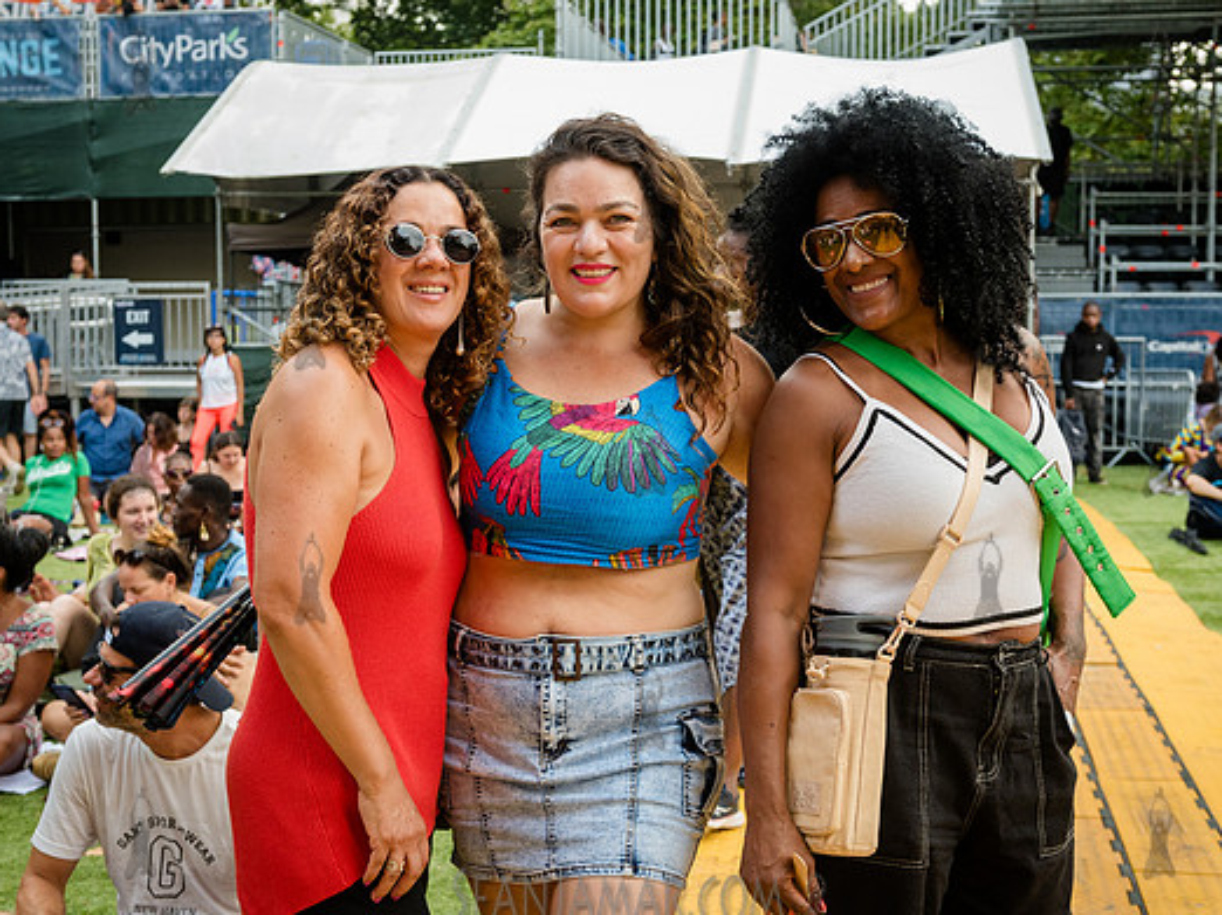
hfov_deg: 38.9
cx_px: 587
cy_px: 433
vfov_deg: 29.6
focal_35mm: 49
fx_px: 1729
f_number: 4.5
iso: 1000
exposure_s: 1/320
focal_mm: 36
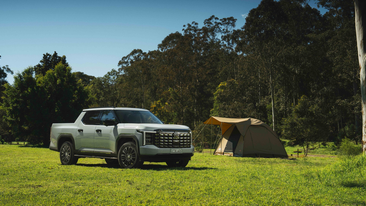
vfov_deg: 20.4
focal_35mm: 59
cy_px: 93
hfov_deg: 35.4
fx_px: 573
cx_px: 183
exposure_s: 1/80
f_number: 7.1
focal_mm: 56
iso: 100
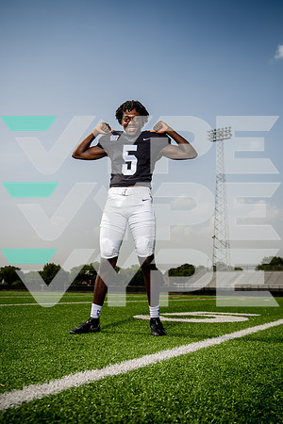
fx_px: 389
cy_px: 212
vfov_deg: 57.2
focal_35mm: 33
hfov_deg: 40.0
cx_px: 142
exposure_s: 1/1250
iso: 100
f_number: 4.5
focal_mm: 33
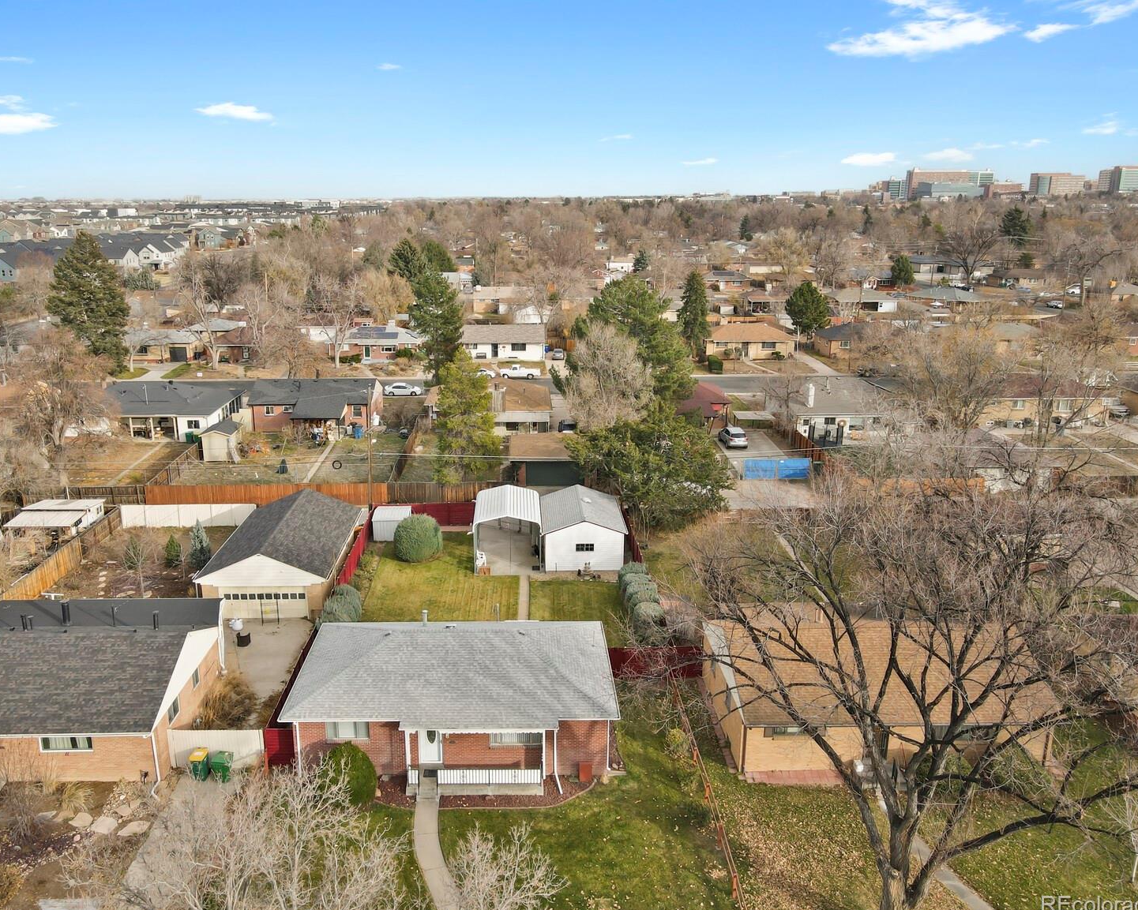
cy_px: 448
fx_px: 876
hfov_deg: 66.0
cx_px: 537
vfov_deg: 54.9
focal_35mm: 26
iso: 100
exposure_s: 1/160
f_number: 2.8
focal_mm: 4.5
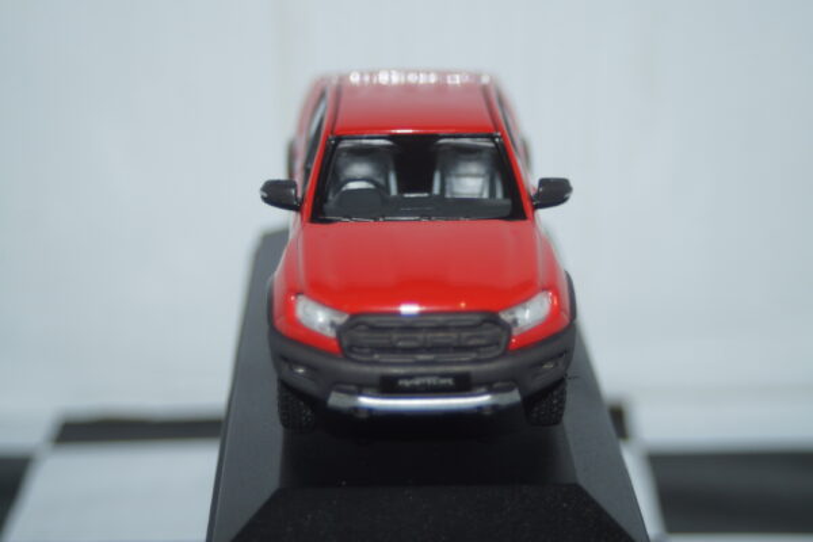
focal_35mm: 82
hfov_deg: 24.6
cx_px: 406
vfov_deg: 16.6
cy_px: 271
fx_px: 1863
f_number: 5
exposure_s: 1/80
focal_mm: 55
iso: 200
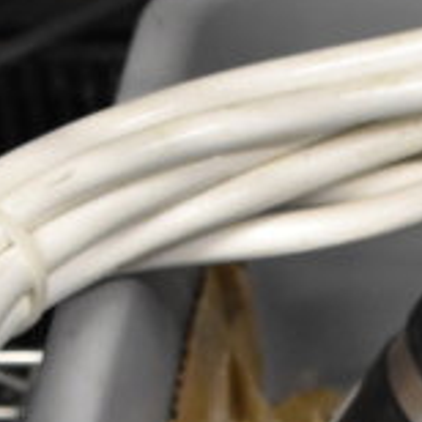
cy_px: 621
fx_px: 2614
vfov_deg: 9.0
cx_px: 759
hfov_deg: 8.8
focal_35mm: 190
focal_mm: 25
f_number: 4
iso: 1800
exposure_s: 1/40
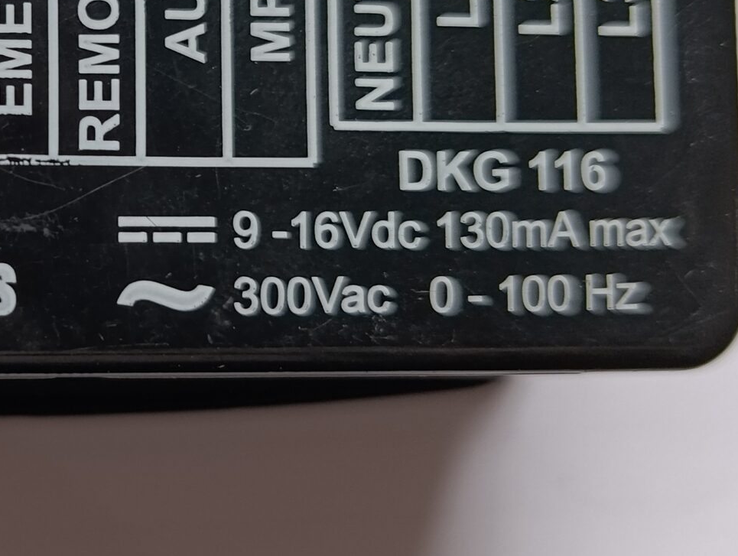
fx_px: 1303
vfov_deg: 24.0
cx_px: 8
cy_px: 176
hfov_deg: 29.6
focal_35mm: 61
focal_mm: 6.11
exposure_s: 1/100
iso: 250
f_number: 1.7
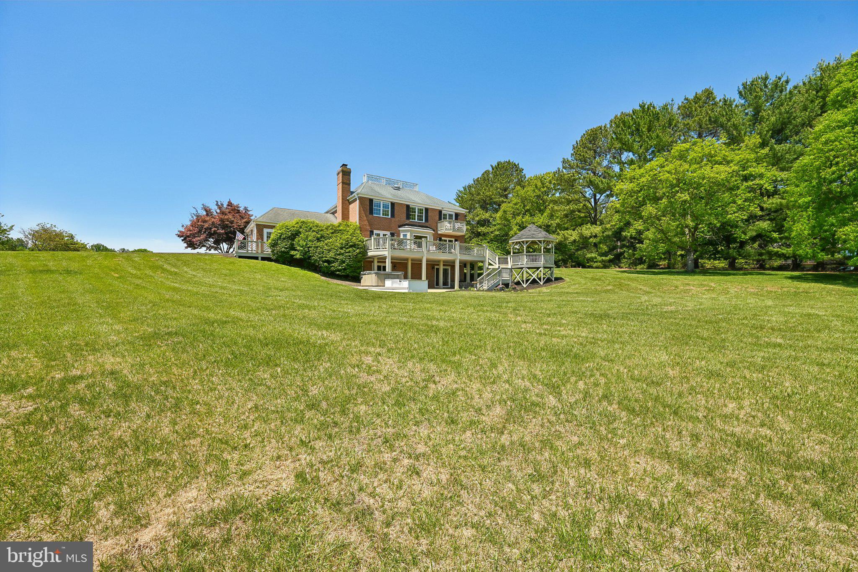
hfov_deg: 104.3
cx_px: 429
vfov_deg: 81.2
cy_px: 286
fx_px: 334
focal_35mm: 14
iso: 100
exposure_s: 1/320
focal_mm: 14
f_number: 8
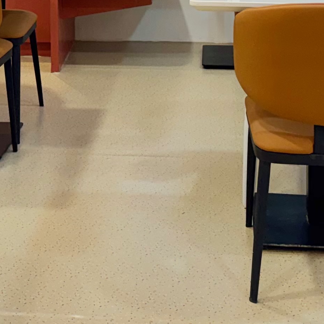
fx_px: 985
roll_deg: +0.8
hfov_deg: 18.6
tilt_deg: -3.1
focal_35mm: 93
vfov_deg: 17.1
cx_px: 111
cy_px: -146
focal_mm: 6.76
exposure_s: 1/100
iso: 100
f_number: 1.78
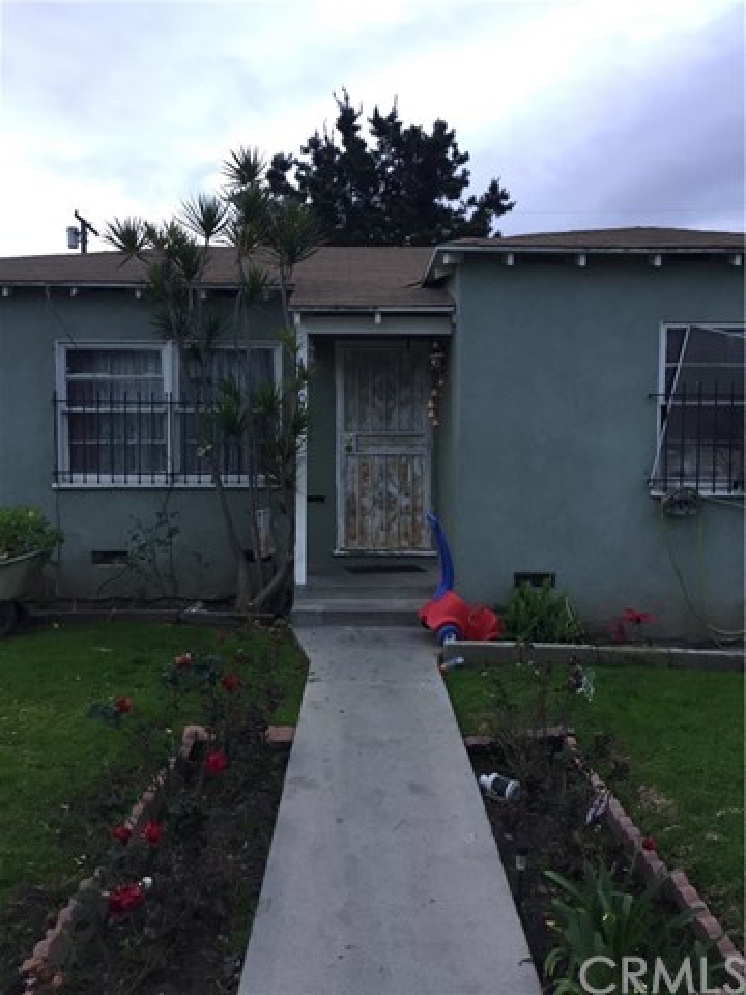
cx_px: 373
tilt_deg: -1.3
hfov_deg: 48.2
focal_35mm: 29
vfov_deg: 61.7
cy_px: 498
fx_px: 833
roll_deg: -0.5
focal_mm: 4.15
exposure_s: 1/40
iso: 32
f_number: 2.2
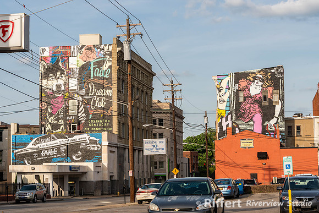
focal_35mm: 74
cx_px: 160
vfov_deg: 18.5
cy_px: 106
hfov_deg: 27.5
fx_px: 653
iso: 100
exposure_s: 1/160
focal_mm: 72
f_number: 10
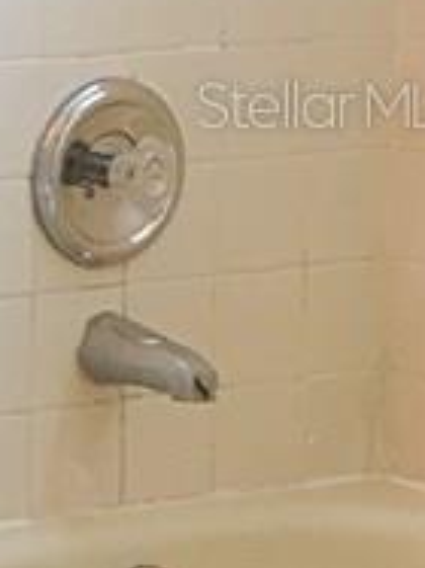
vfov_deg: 12.4
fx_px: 2606
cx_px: -683
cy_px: 103
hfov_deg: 8.3
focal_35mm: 159
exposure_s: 1/30
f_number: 2.2
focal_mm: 4.15
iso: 32
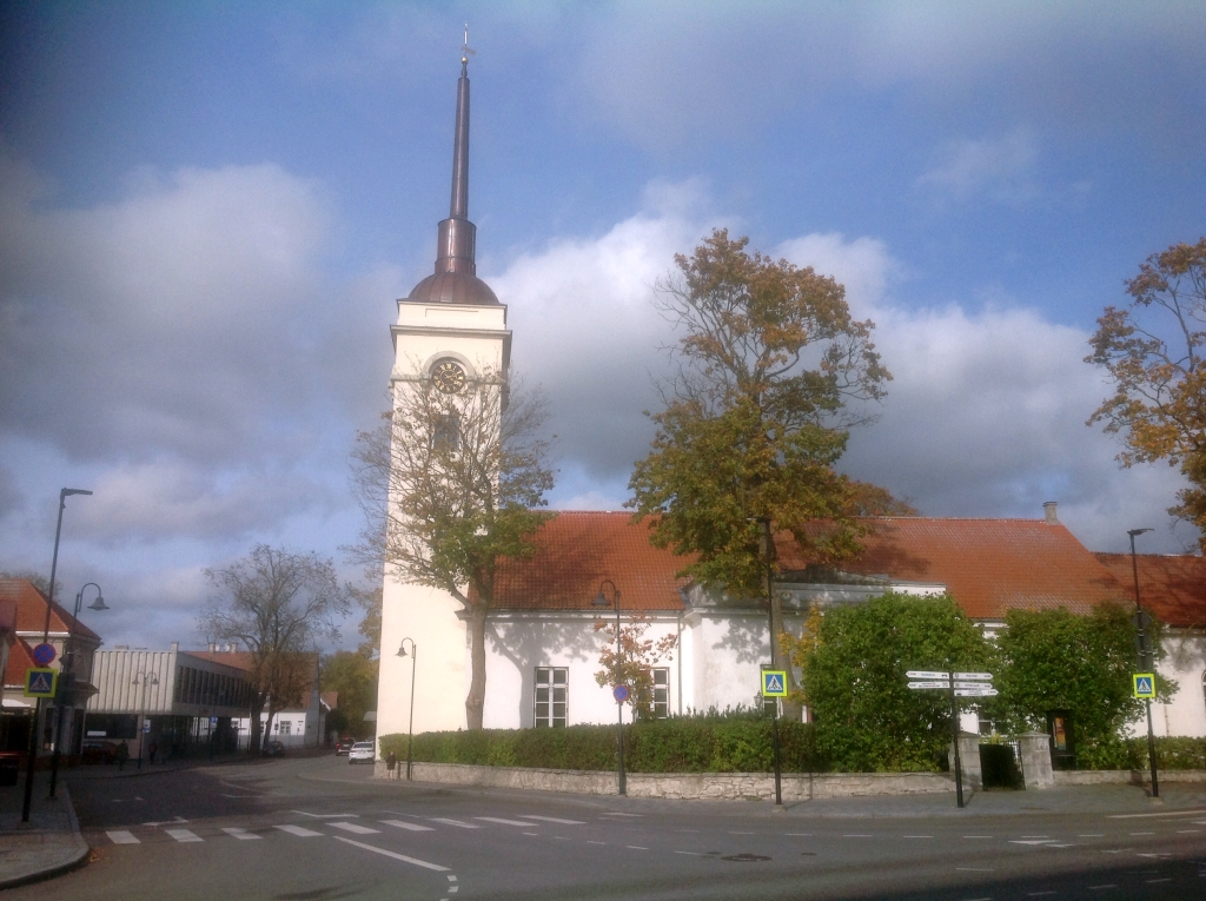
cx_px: 603
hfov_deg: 52.7
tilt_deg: +13.2
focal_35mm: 35
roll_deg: -0.3
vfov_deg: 40.6
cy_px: 450
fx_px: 1218
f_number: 2.4
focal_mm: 4.28
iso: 50
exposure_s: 1/2160
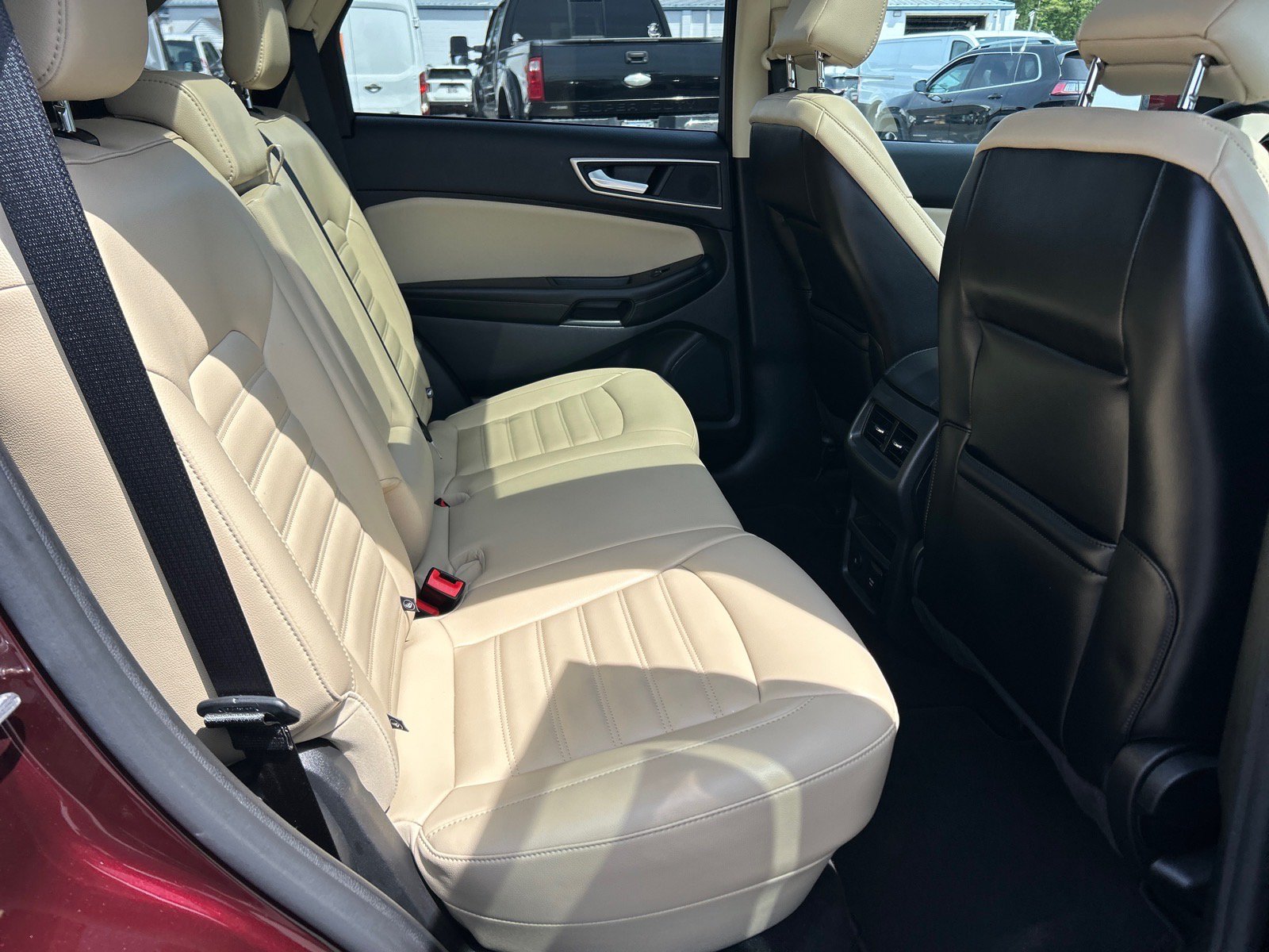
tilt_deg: -23.3
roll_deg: -0.3
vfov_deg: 53.1
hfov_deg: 67.3
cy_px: 476
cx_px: 634
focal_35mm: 26
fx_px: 953
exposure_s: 1/1224
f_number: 1.5
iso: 50
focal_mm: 5.7
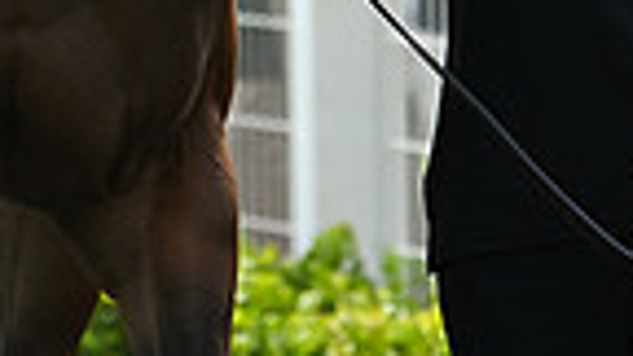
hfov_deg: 3.0
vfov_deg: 1.7
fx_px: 12001
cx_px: 281
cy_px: -477
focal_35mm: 715
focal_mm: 170
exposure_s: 1/1600
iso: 400
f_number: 4.5
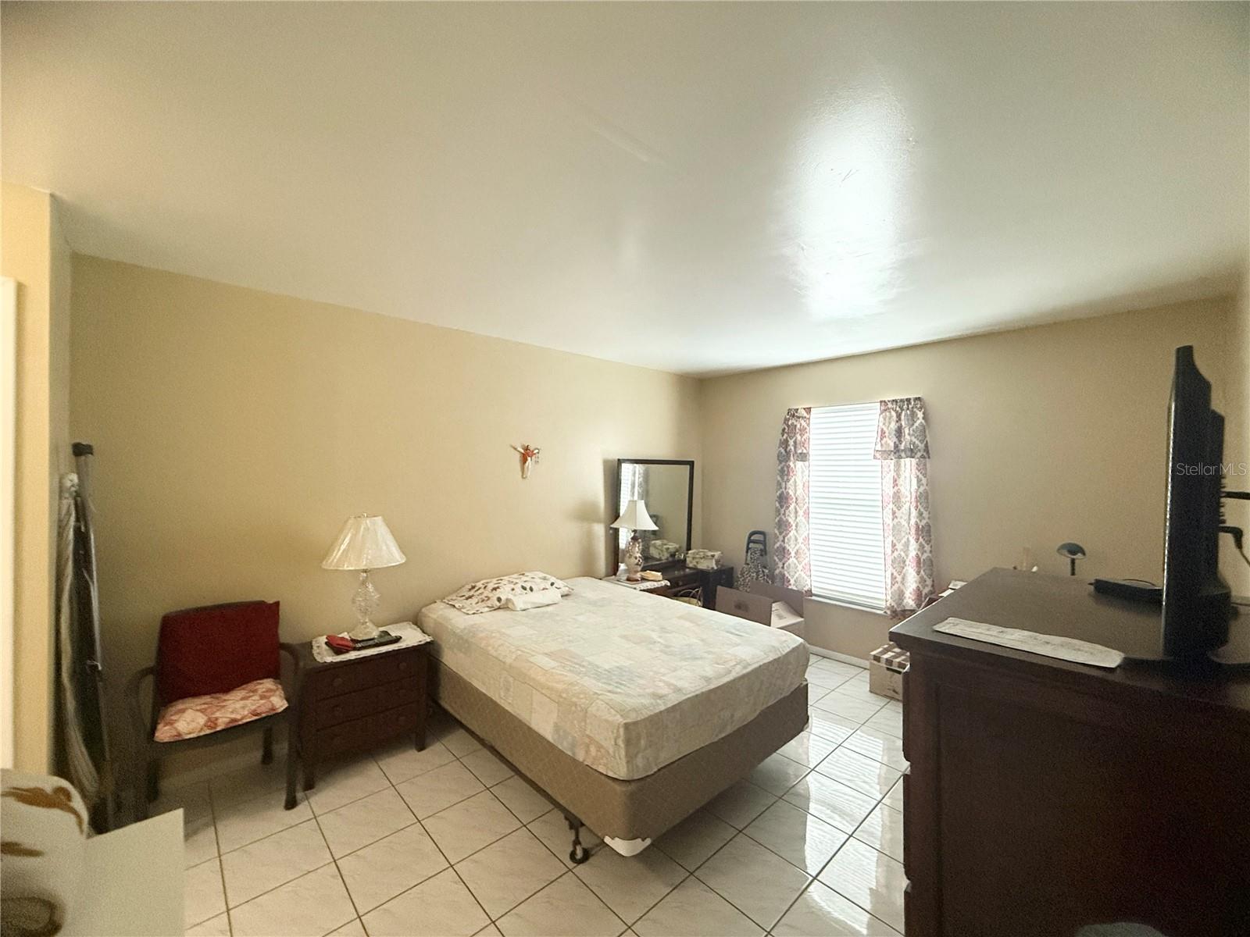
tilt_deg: +0.9
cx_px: 625
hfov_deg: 102.1
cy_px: 468
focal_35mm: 14
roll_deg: +0.0
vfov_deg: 85.7
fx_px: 506
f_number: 2.2
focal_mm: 2.22
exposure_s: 1/120
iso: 640
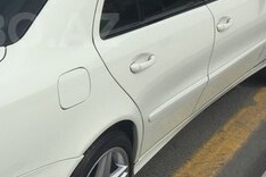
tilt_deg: -20.6
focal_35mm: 85
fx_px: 628
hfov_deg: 23.0
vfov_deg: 15.9
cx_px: 3
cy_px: 30
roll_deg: -5.0
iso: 32
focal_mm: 4.15
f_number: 2.2
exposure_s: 1/3968
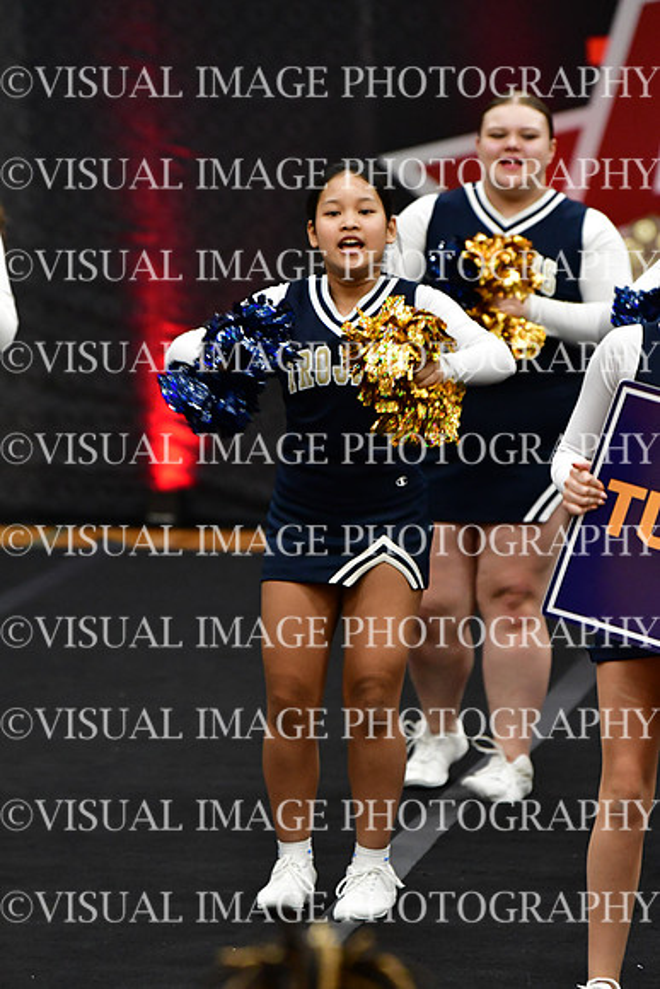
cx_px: 330
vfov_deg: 6.9
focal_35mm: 300
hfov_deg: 4.6
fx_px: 8244
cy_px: 494
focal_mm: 200
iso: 4000
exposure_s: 1/500
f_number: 3.5
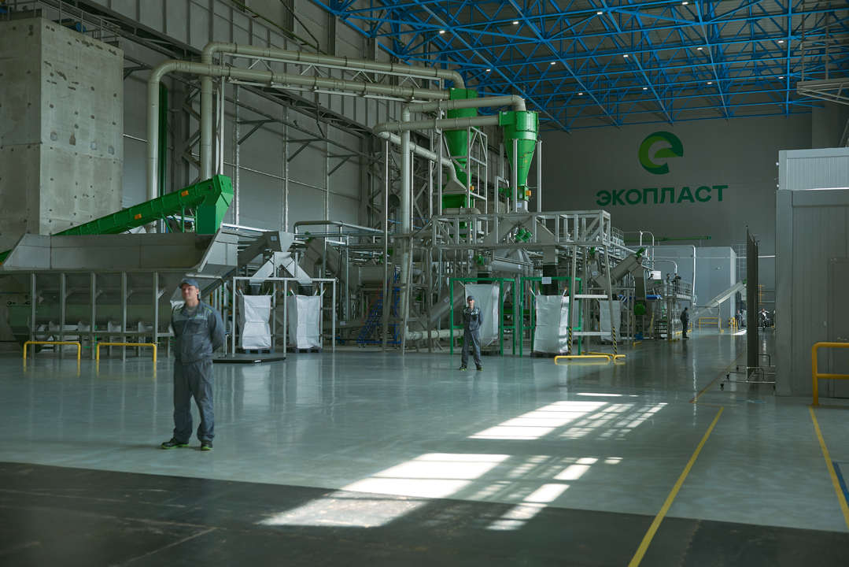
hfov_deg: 50.7
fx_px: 896
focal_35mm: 38
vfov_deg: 35.1
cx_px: 424
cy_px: 284
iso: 800
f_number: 4
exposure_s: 1/160
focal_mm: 38
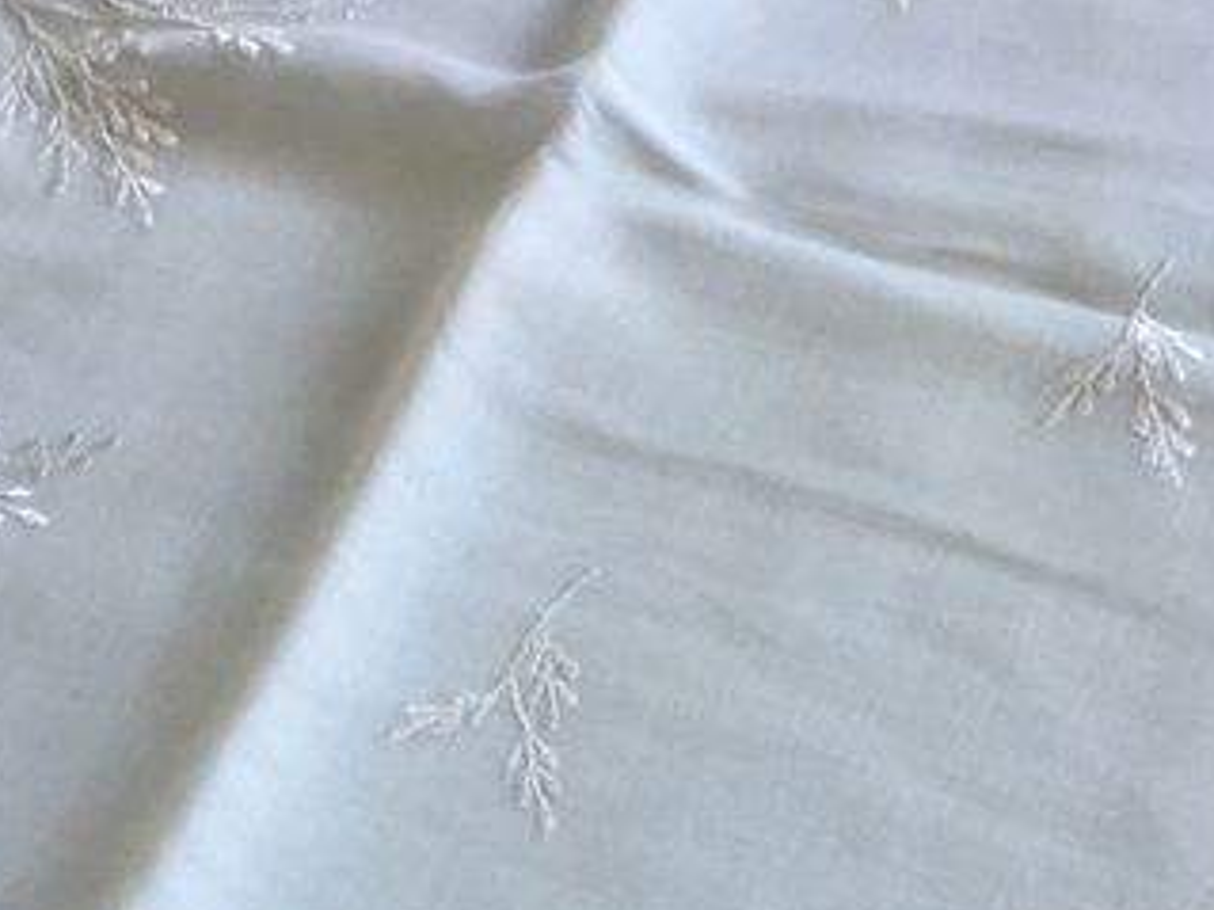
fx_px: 3190
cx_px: 293
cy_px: 929
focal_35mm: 91
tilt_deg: -56.1
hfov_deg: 21.4
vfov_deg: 15.9
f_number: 2.2
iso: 80
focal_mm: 4.15
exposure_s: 1/33
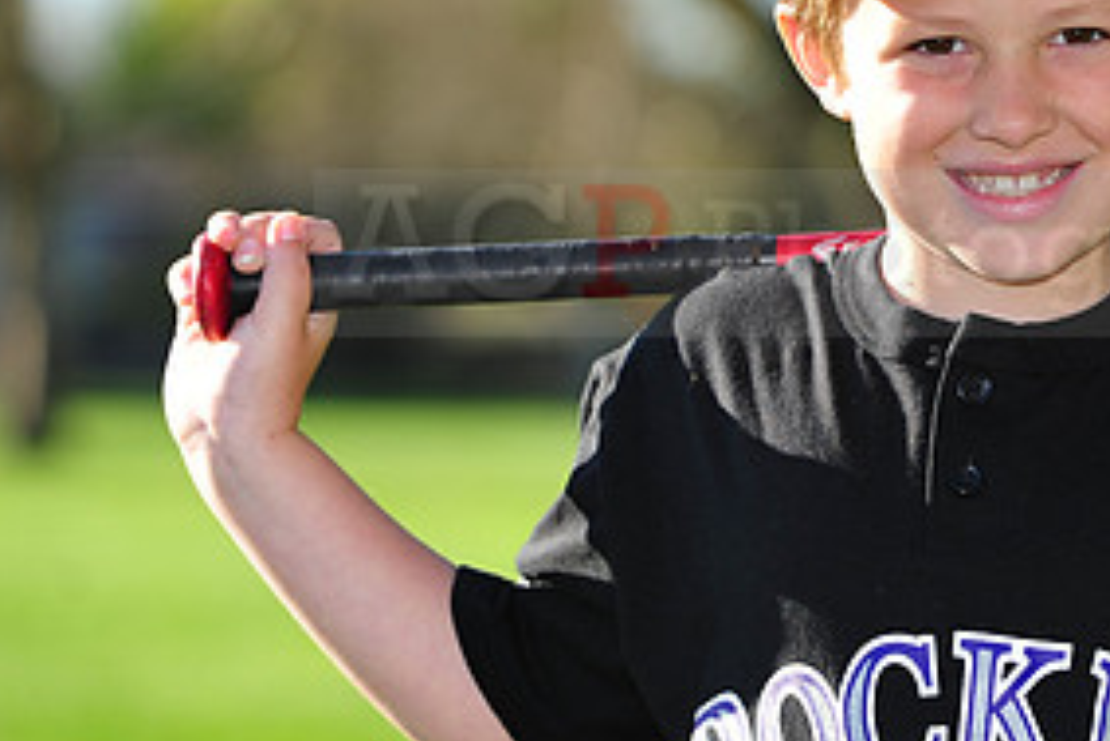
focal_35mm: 266
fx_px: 8205
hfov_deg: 7.7
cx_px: 973
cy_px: 220
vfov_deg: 5.2
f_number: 4.5
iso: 200
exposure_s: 1/640
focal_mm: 130
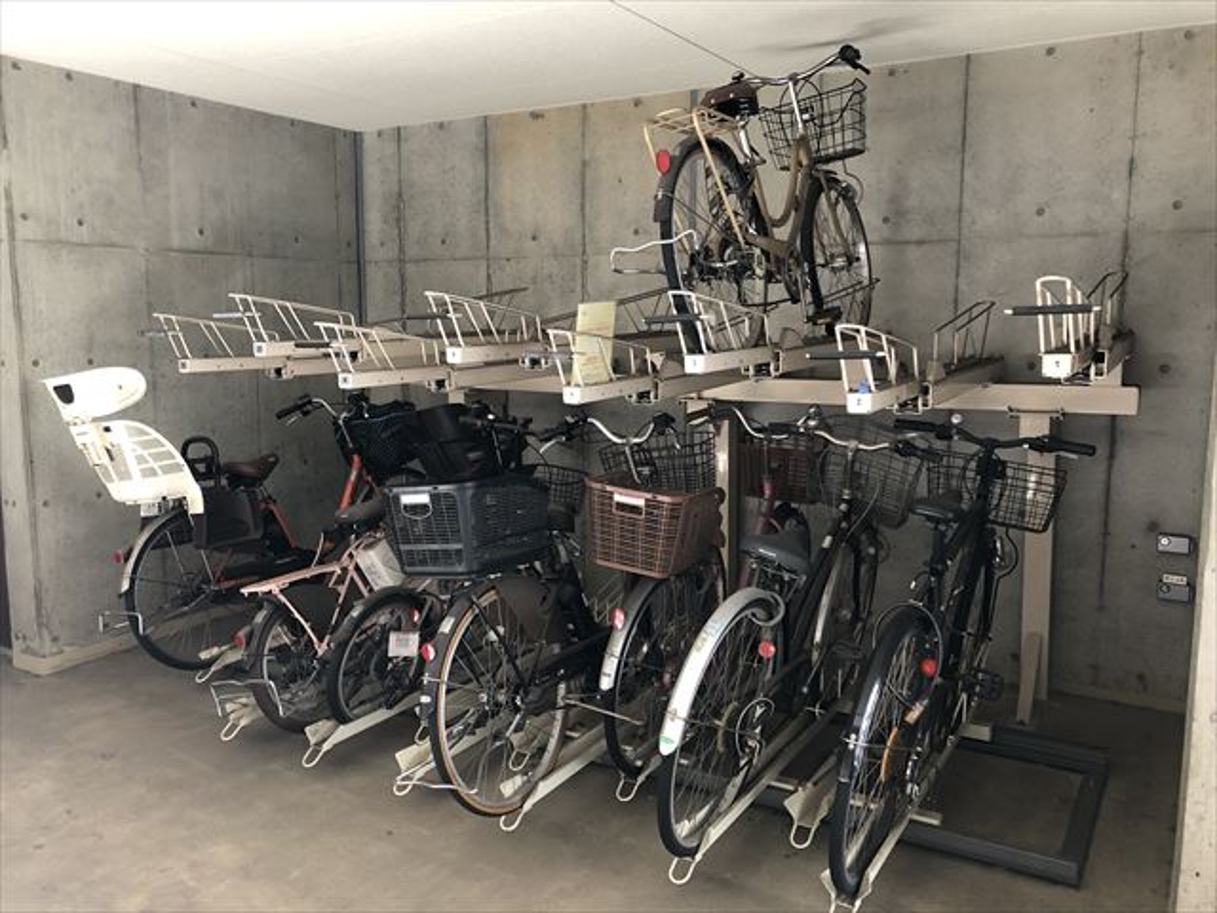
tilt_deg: -7.6
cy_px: 456
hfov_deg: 63.4
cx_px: 608
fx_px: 984
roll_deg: +0.7
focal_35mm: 28
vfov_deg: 49.7
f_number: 1.8
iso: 50
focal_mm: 3.99
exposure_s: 1/15
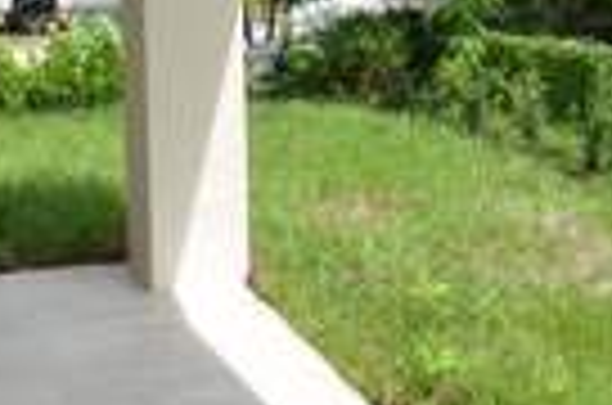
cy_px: -11
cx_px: 144
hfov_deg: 36.6
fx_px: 899
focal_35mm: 53
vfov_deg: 24.1
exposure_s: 1/200
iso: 100
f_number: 7.1
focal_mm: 10
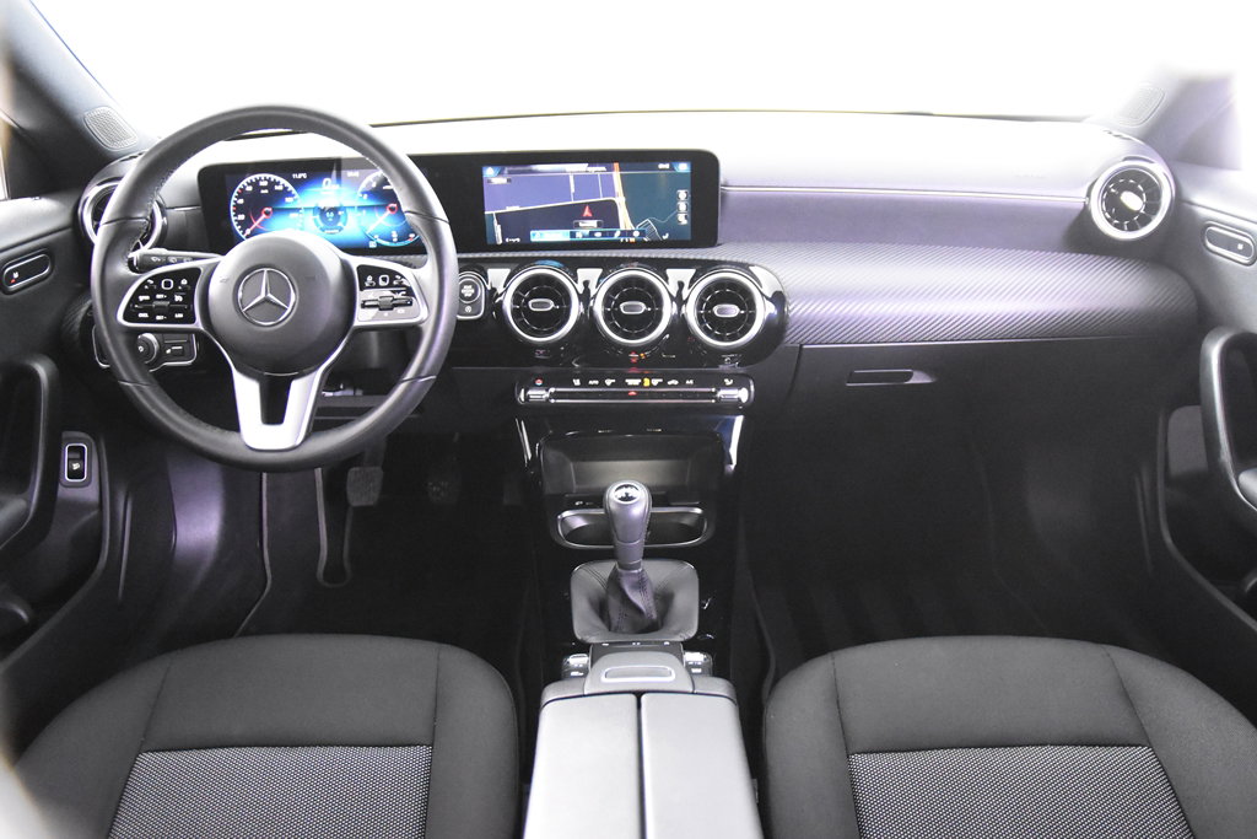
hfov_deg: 61.9
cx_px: 628
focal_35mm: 30
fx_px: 1048
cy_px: 420
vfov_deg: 43.6
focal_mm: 20
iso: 9000
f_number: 2.8
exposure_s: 1/30
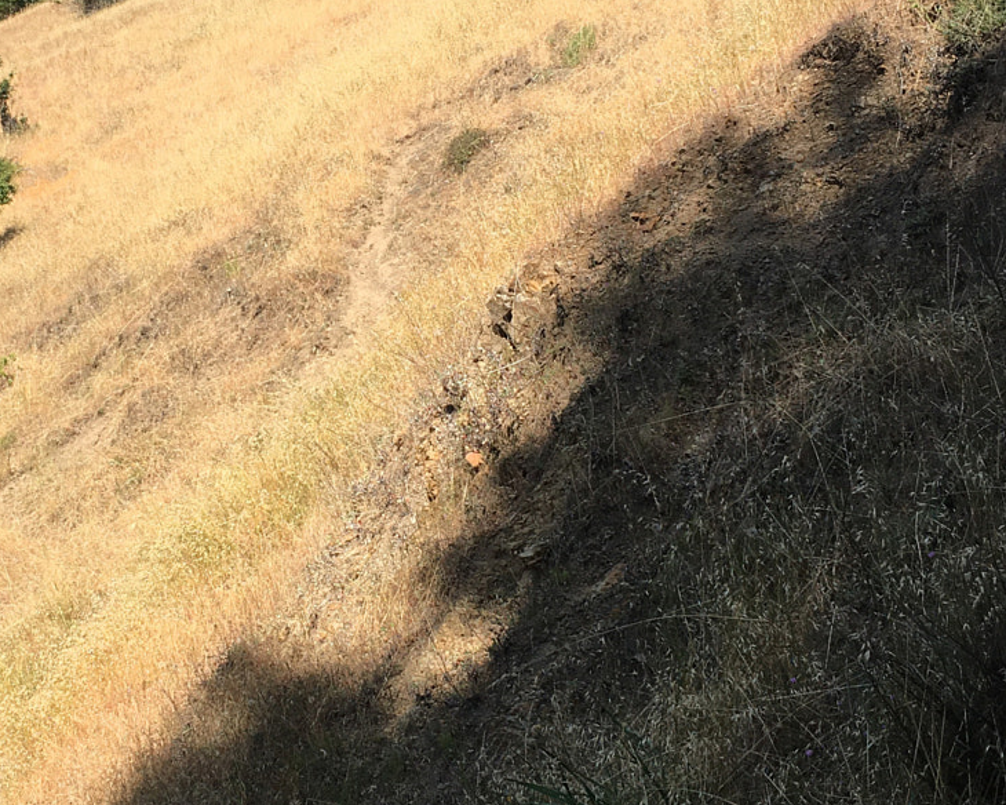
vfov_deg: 24.5
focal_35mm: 62
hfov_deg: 30.2
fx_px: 1846
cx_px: 313
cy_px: 316
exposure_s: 1/785
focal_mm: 4.15
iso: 25
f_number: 2.2
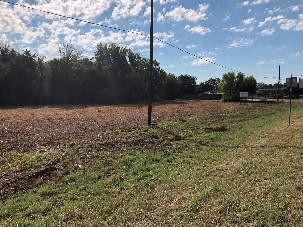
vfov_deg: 48.2
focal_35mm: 29
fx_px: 254
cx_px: 152
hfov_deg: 61.7
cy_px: 114
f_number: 1.8
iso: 25
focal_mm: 3.99
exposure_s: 1/4049
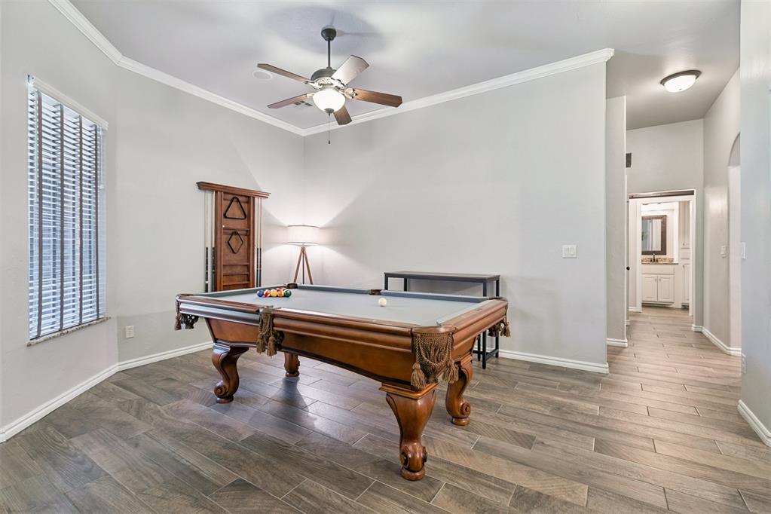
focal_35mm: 16
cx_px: 386
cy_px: 257
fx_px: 343
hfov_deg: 96.7
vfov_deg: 73.7
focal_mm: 16
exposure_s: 1/2.5
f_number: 8
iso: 200
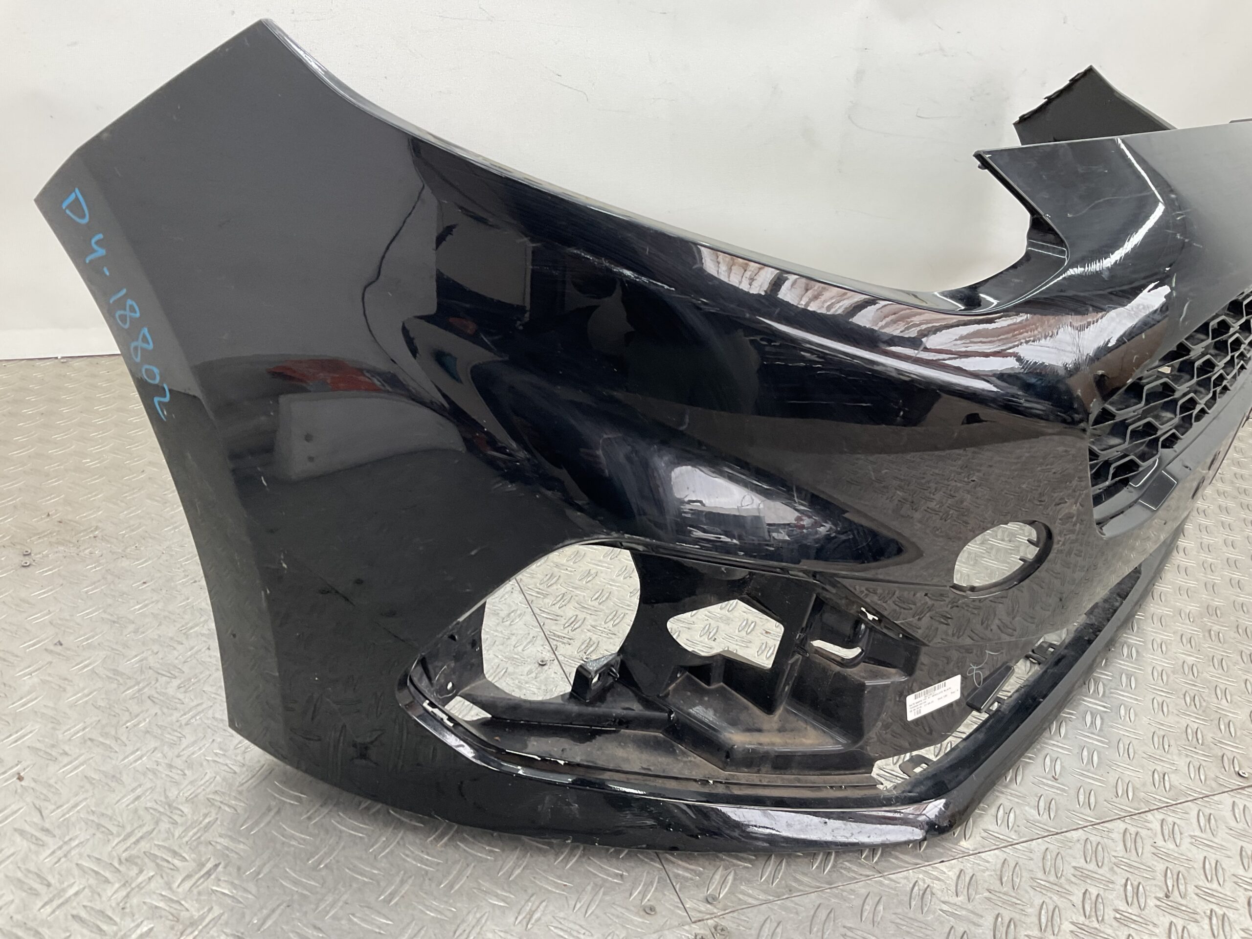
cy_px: 470
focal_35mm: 29
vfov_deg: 48.2
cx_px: 626
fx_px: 1049
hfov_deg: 61.7
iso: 50
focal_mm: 3
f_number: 1.8
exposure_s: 1/120
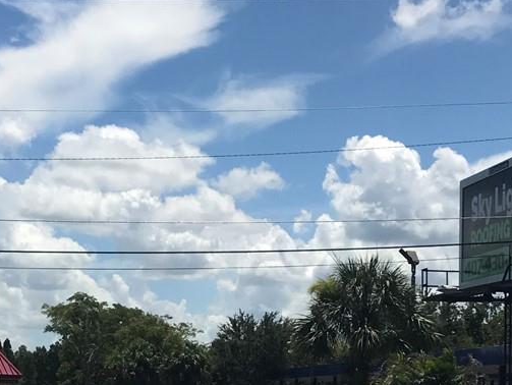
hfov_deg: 22.0
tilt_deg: +2.2
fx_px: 1317
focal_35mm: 89
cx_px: 258
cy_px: 381
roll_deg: -0.6
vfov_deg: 16.3
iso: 20
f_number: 1.8
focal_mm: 3.99
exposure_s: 1/4566
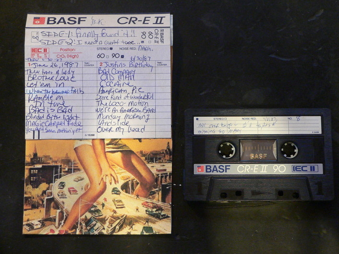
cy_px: 127
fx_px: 813
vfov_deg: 17.8
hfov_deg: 23.6
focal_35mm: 83
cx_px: 170
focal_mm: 11
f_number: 2.8
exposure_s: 1/5
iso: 200
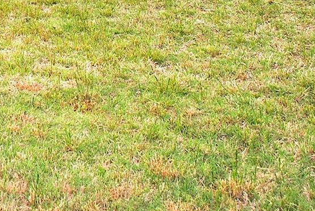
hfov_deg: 18.8
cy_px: -164
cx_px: -116
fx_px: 867
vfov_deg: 12.7
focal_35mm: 99
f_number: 6.3
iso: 100
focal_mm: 18
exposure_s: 1/200
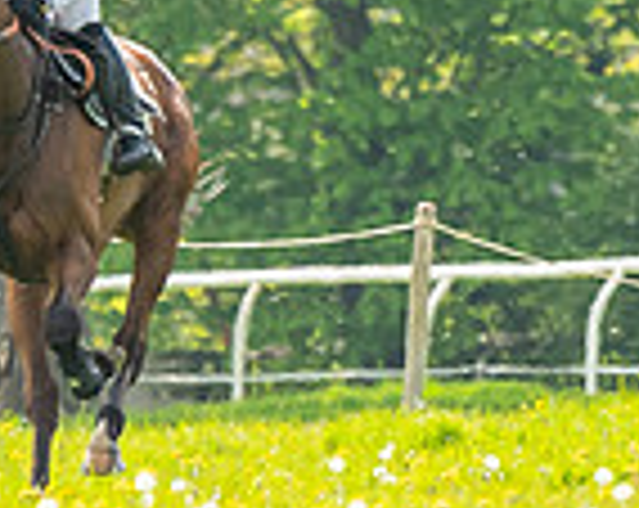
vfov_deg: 1.1
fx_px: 26460
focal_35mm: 1402
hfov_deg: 1.4
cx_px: 148
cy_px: 157
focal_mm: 185
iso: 400
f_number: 4
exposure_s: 1/1600
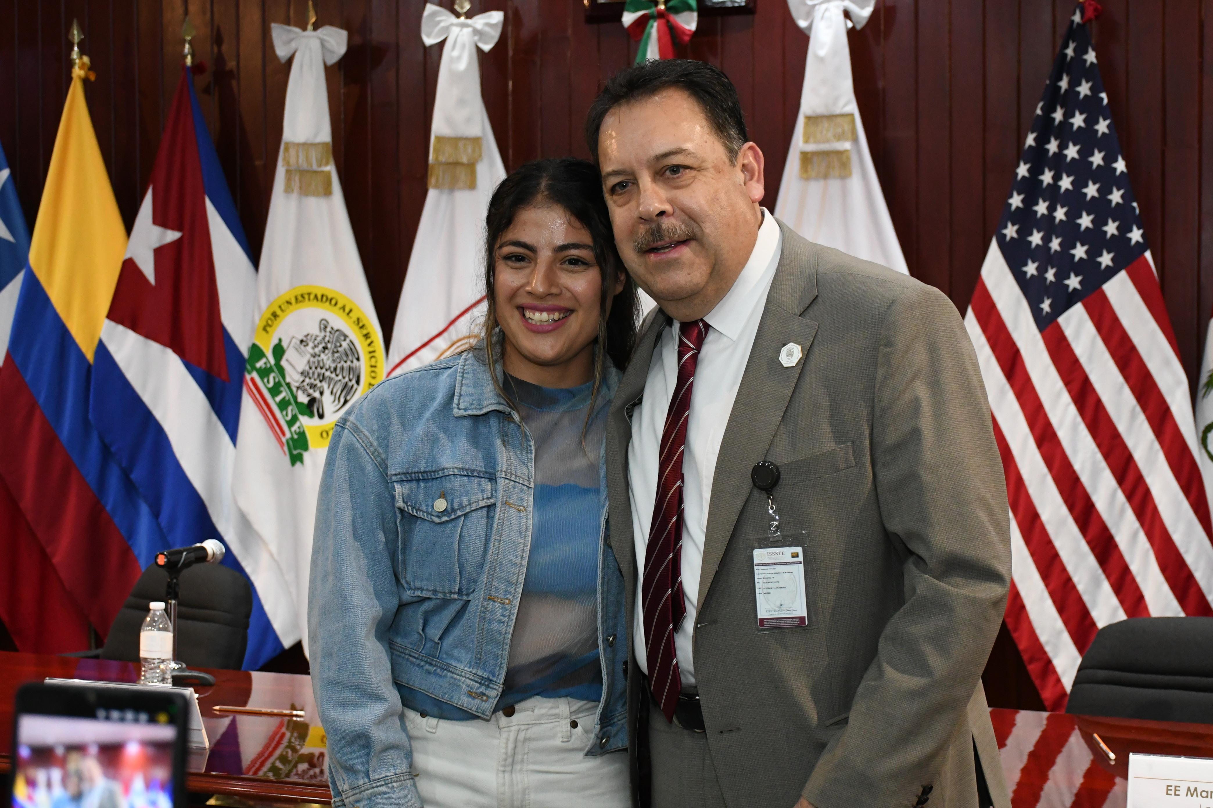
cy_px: 404
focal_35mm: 60
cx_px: 606
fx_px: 2022
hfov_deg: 33.4
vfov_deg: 22.6
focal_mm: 40
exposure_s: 1/100
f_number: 5.6
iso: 3200
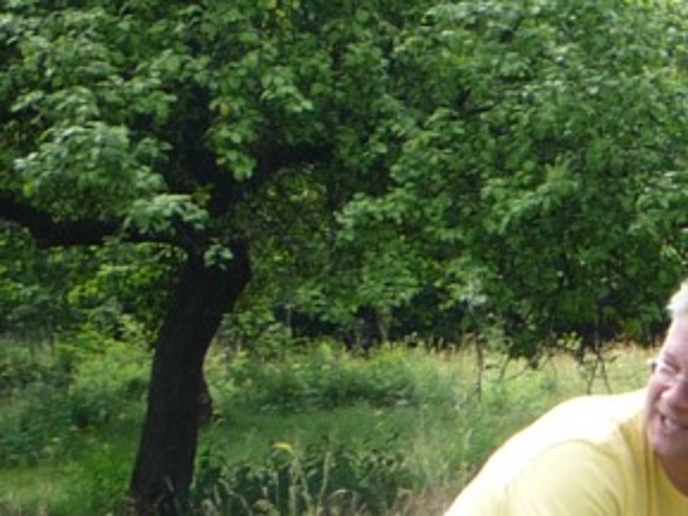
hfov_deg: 10.8
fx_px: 3301
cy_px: 423
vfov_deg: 8.9
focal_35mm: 166
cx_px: 1381
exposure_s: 1/160
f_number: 4
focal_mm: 5.2
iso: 100
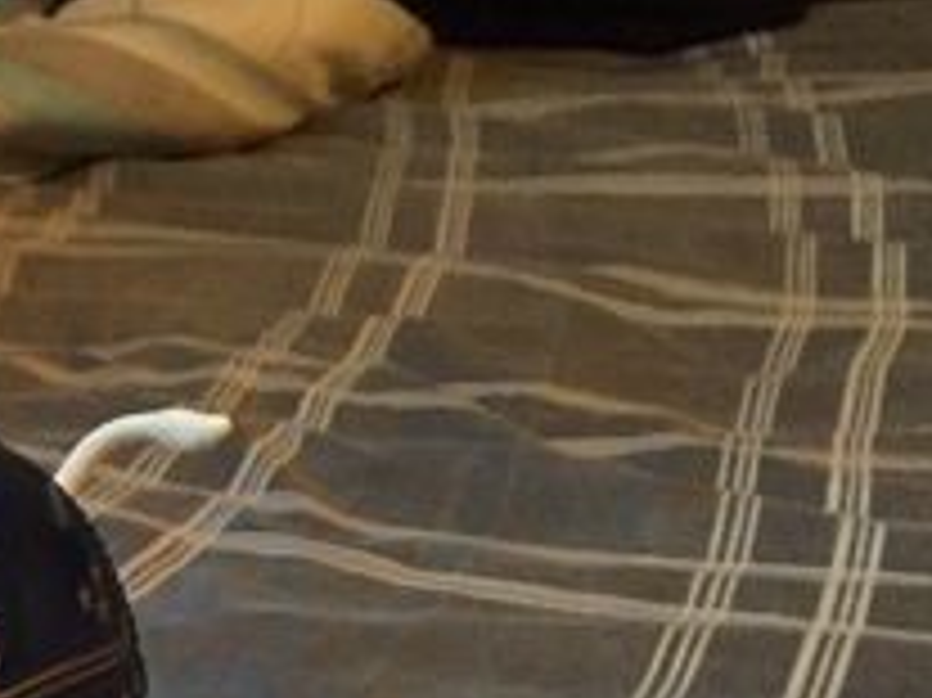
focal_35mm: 84
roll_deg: -0.8
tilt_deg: -30.1
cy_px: 932
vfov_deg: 16.5
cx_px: -266
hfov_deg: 21.2
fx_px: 2260
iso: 250
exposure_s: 1/25
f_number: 2.2
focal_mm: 4.15
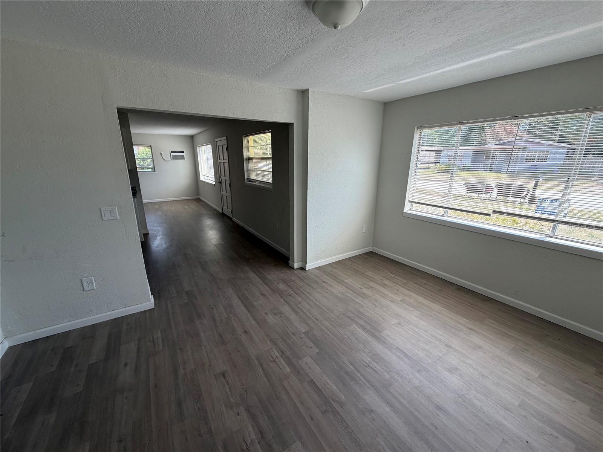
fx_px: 244
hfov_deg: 102.1
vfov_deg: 85.7
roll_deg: +1.5
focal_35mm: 14
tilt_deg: -14.3
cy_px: 226
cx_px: 302
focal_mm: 2.22
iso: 40
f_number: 2.2
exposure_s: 1/198
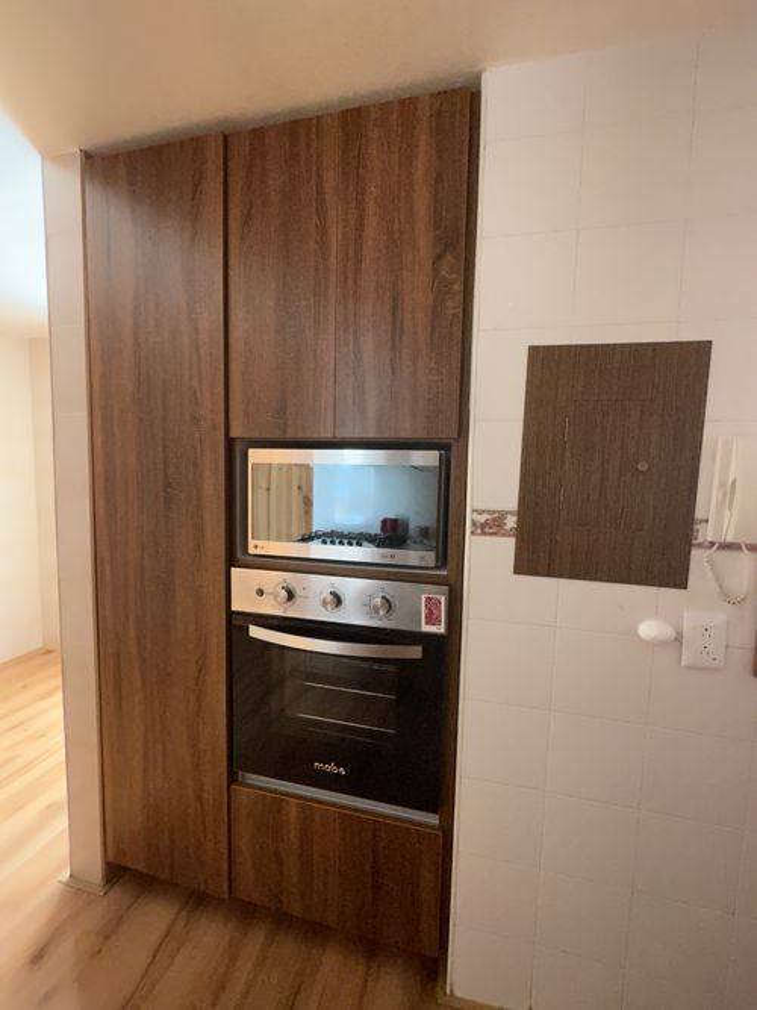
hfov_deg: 85.7
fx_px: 408
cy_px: 505
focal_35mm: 14
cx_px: 378
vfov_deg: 102.1
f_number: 2.2
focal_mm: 2.22
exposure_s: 1/60
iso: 640
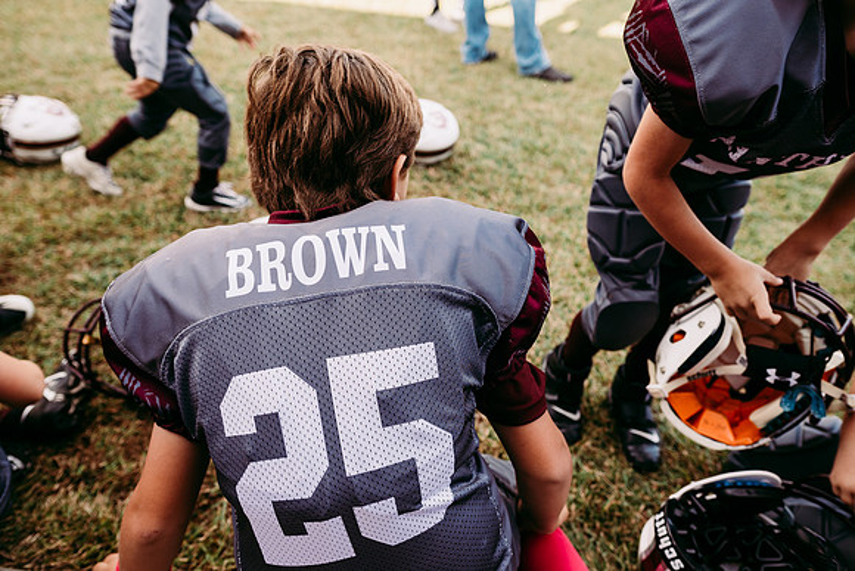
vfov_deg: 53.2
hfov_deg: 73.7
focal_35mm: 24
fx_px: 570
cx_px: 428
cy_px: 286
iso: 160
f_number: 3.5
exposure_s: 1/400
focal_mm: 24
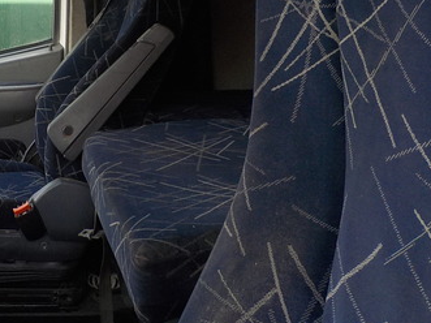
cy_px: 30
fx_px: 722
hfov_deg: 31.5
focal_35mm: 58
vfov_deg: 24.5
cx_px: 36
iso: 125
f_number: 3.3
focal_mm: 4.1
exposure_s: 1/80
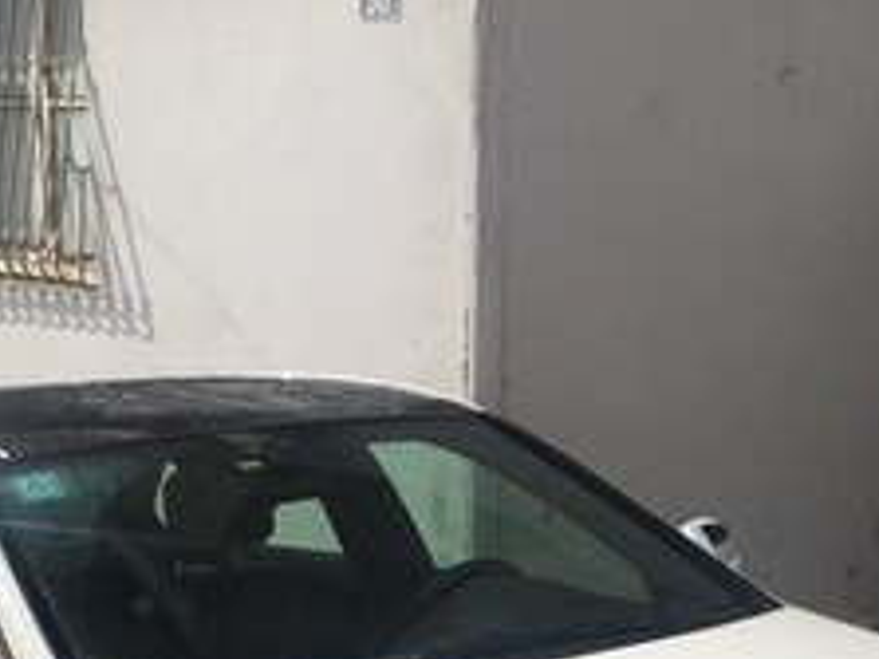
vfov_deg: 15.8
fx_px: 2183
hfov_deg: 22.7
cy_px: 969
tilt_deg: -21.4
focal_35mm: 86
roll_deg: -0.1
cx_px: 351
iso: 32
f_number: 2.2
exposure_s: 1/1582
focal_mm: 4.15
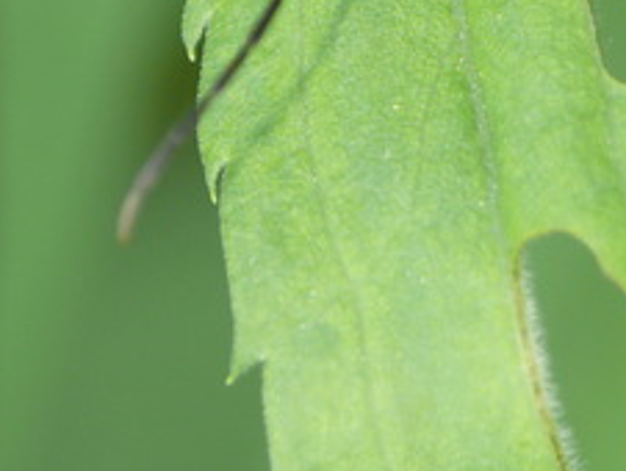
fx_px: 7676
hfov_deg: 4.7
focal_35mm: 424
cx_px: 393
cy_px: -321
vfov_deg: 3.5
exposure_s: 1/60
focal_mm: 31.6
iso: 100
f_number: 3.6
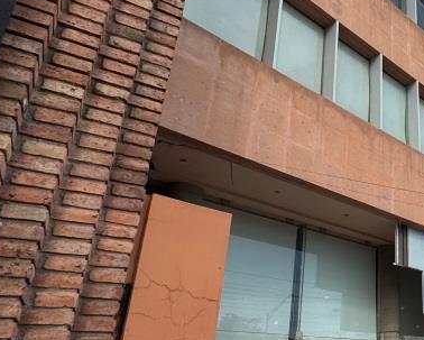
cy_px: 217
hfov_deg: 38.2
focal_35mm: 37
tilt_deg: +21.8
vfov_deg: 39.9
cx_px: 494
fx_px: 465
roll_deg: +8.5
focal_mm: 2.22
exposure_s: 1/1637
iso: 50
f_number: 2.2
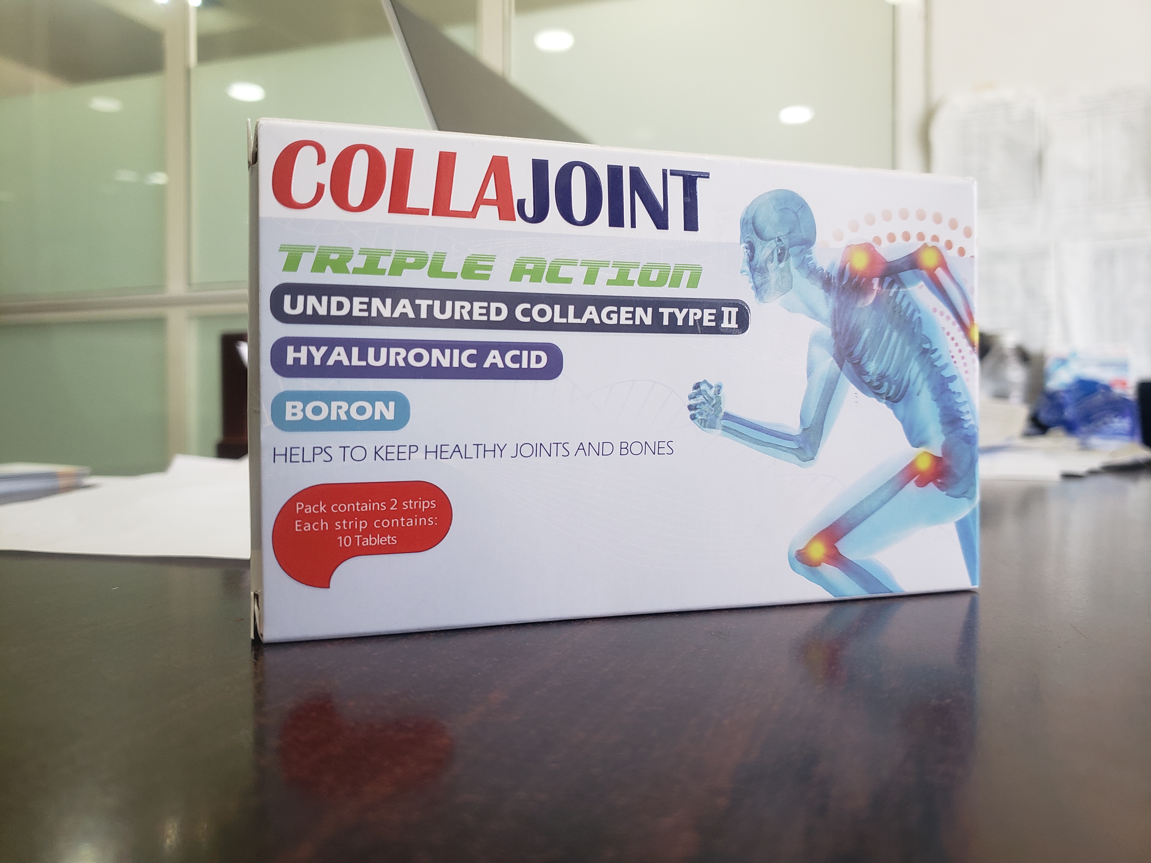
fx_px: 865
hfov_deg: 67.3
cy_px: 432
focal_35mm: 26
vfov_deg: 53.1
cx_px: 576
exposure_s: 1/50
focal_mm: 4.3
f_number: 2.4
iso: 160
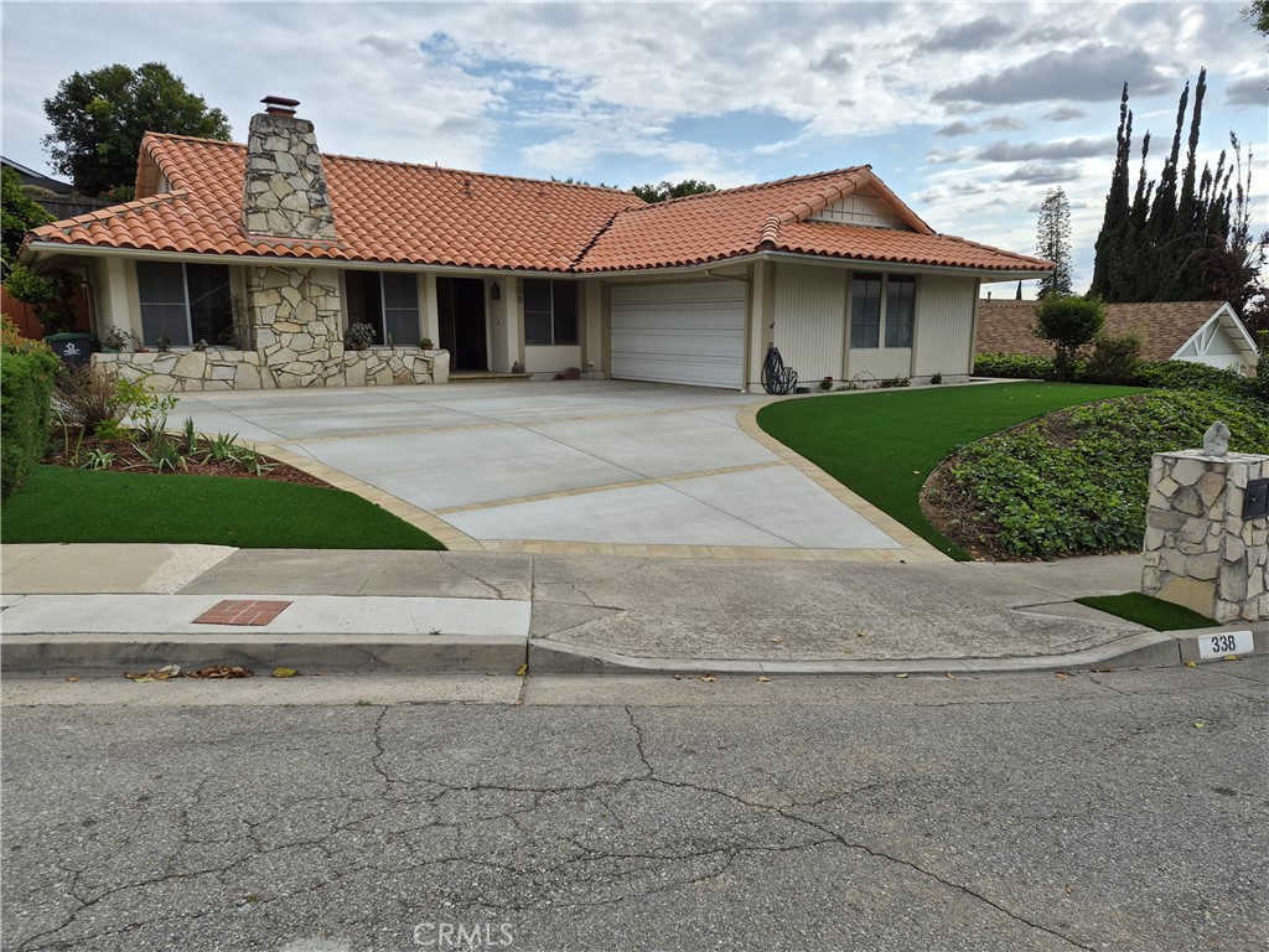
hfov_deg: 73.9
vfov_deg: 58.9
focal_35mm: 23
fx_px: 843
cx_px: 634
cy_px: 476
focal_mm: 5.4
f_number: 1.8
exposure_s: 1/6960
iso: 80
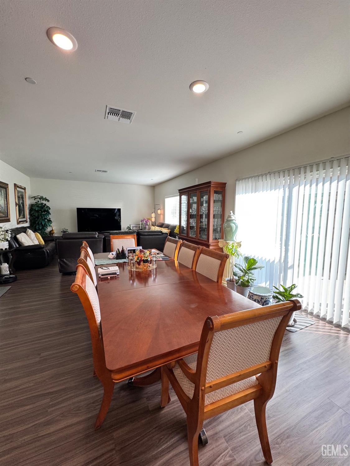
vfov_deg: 102.1
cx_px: 175
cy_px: 233
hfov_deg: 85.7
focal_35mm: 14
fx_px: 189
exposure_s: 1/120
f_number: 2.2
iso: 160
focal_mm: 2.22
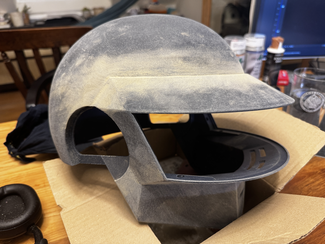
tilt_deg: -30.1
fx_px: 225
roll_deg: +1.0
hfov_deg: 71.6
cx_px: 162
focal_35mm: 24
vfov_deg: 56.8
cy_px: 122
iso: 320
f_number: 1.78
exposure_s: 1/50
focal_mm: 6.76
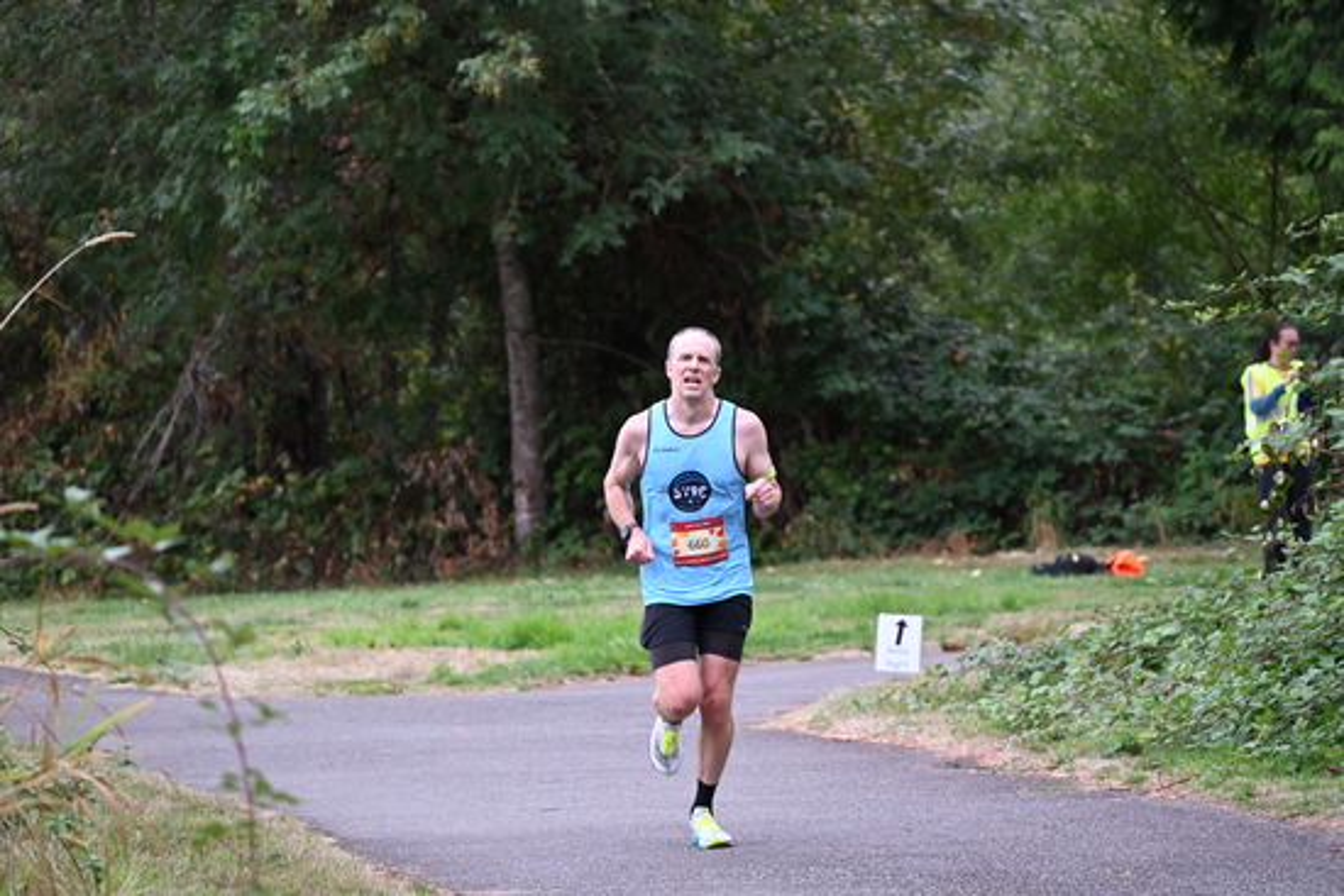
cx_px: 672
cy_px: 448
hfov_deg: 10.3
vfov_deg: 6.9
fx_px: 7468
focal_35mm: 200
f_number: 6.3
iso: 2000
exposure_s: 1/250
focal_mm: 200
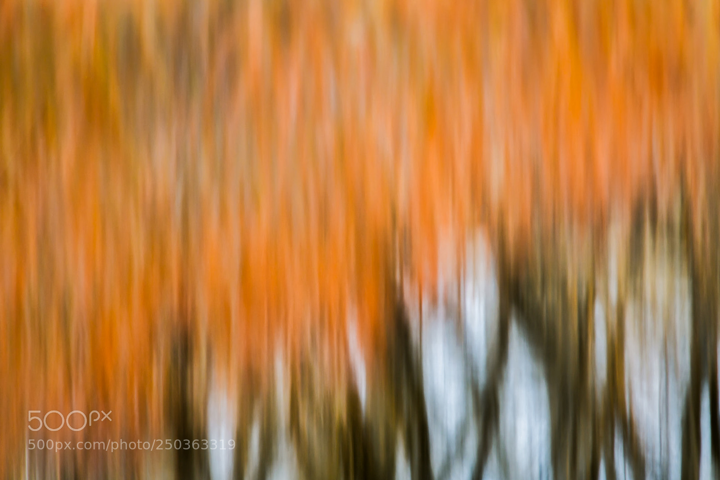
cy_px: 240
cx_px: 360
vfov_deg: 1.4
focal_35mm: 1000
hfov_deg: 2.1
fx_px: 19995
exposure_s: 1/200
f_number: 8
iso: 220
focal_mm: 1000
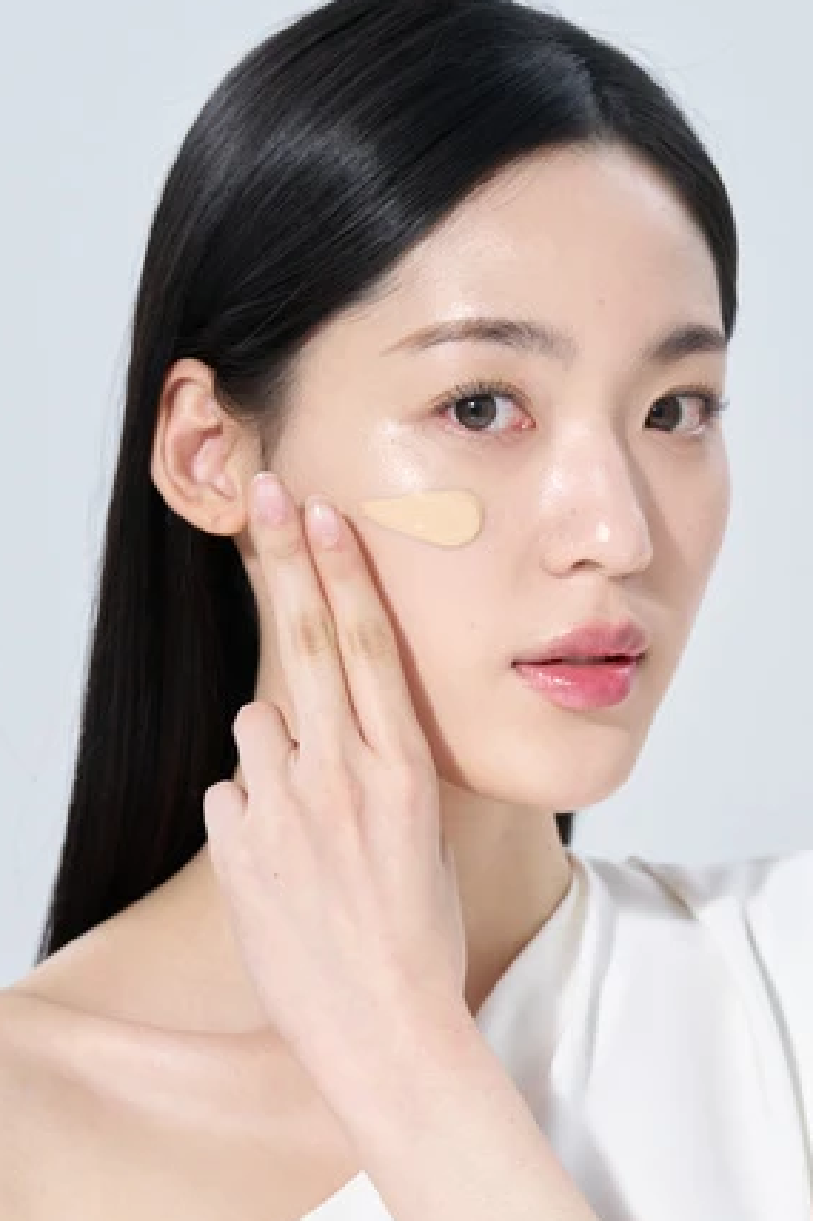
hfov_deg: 8.0
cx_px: 446
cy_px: 653
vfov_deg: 12.0
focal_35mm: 171
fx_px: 5797
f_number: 8
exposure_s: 1/125
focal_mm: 133
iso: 500
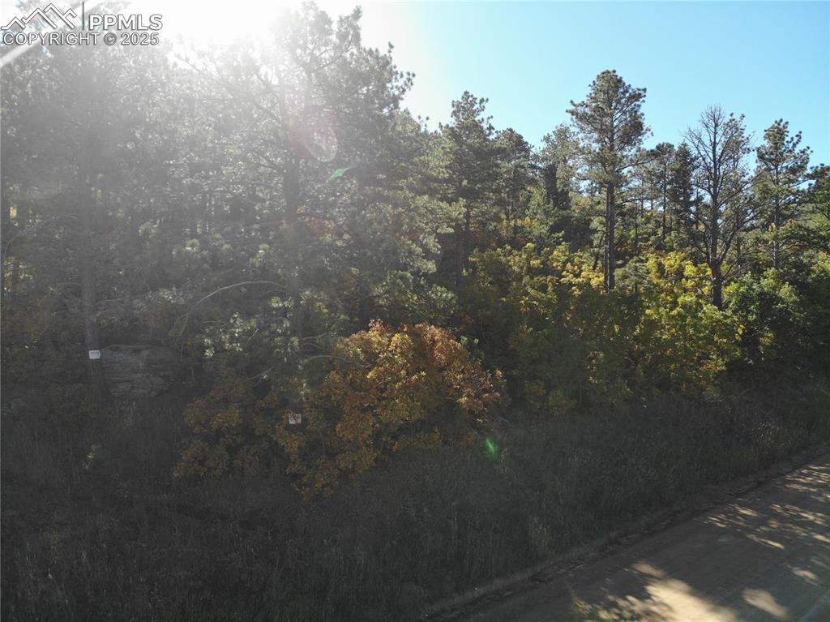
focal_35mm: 24
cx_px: 415
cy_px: 311
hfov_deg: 71.6
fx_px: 575
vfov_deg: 56.8
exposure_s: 1/515
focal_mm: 4.5
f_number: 2.8
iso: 100
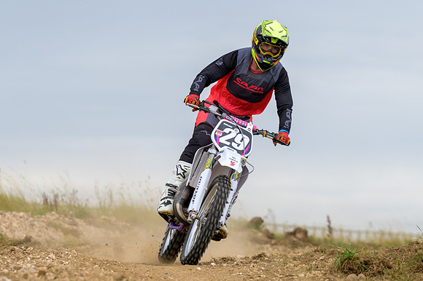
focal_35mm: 266
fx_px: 3118
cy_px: 164
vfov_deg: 5.2
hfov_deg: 7.8
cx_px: 204
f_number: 4
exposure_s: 1/320
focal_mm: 145
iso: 64
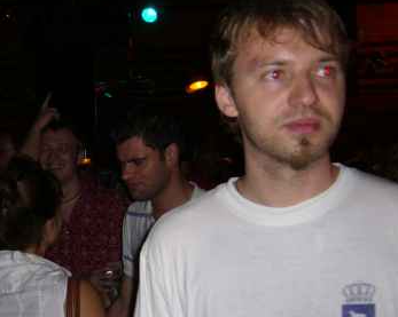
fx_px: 812
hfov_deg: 26.3
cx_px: 15
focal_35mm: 69
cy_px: 178
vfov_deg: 22.1
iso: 100
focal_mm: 5.8
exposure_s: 1/60
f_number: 2.8
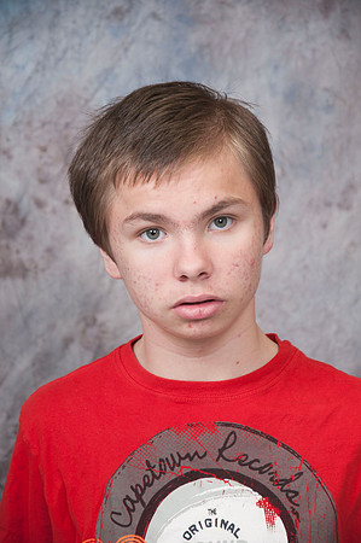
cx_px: 180
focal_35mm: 138
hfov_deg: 9.9
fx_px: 2080
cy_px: 272
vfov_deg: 14.9
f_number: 5.6
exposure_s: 1/125
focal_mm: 92
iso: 200
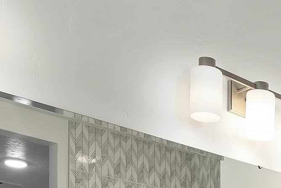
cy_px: 350
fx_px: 609
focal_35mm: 78
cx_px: 356
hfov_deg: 23.3
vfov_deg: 15.0
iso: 320
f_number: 6.3
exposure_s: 1/25
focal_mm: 17
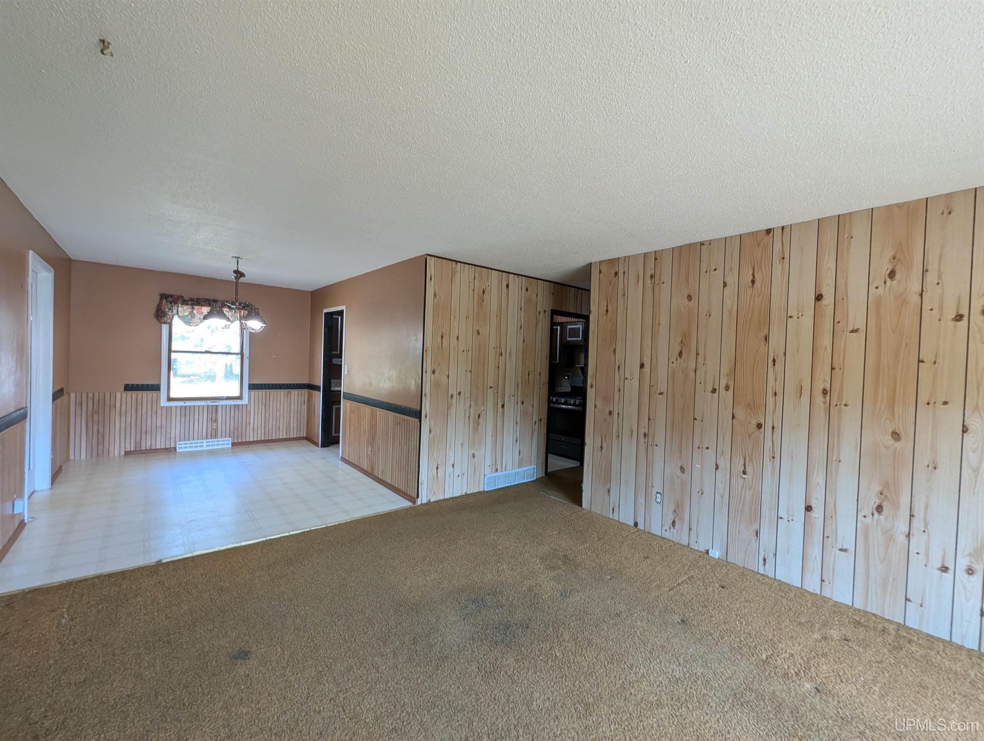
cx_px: 492
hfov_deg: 106.1
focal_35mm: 13
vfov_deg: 90.1
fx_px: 370
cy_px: 370
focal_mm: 1.95
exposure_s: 1/24
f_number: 2.2
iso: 53
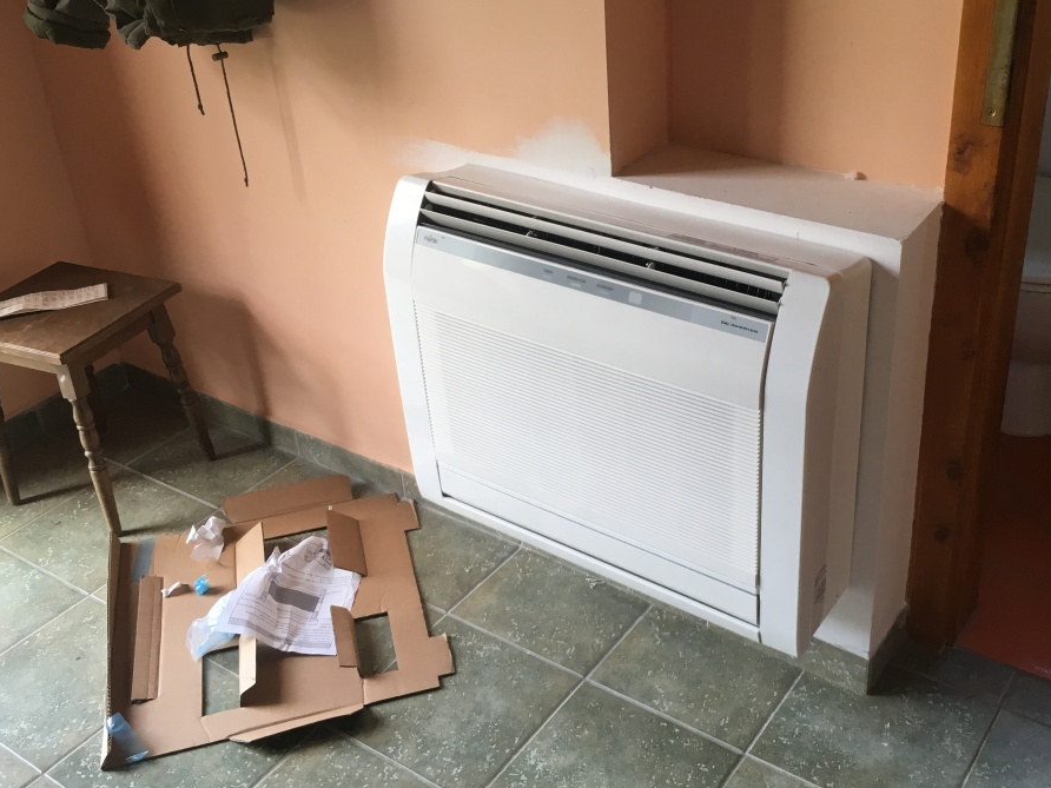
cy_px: 343
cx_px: 624
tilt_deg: -28.3
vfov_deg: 36.8
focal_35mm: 39
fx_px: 1184
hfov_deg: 47.6
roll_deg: +3.0
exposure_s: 1/33
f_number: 2.2
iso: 32
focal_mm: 4.15
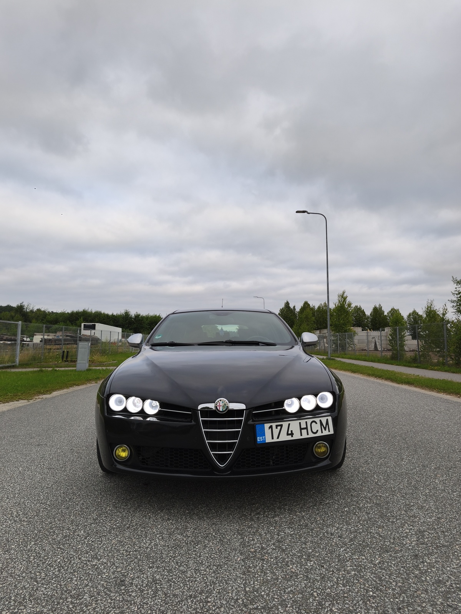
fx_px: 408
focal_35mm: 23
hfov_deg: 58.9
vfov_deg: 73.9
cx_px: 230
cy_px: 307
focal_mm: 5.35
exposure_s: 1/405
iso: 50
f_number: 1.7
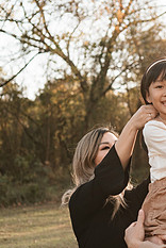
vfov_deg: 23.3
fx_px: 600
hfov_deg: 15.4
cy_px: 118
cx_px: 181
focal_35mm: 87
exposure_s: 1/1000
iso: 125
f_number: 2.8
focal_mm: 35
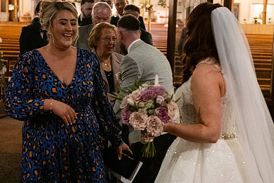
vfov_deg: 18.9
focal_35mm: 72
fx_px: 548
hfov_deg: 28.1
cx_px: 133
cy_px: 69
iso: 2500
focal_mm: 48
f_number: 3.5
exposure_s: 1/160
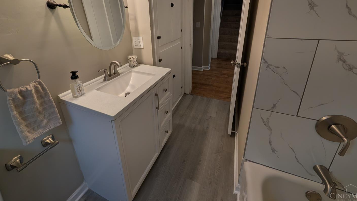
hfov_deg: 106.8
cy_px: 61
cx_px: 178
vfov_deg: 71.2
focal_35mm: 14
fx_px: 133
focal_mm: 2.02
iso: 39
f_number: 1.7
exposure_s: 1/164
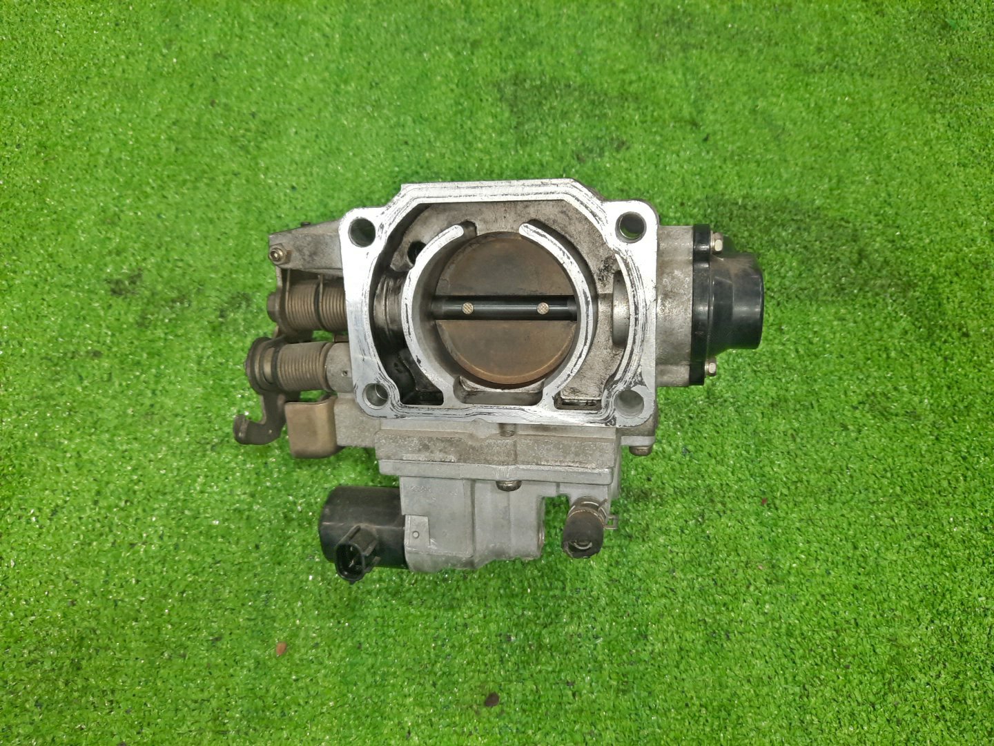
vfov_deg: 54.9
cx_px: 497
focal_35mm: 25
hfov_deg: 69.4
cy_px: 373
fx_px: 718
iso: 251
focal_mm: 4.6
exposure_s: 1/50
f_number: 2
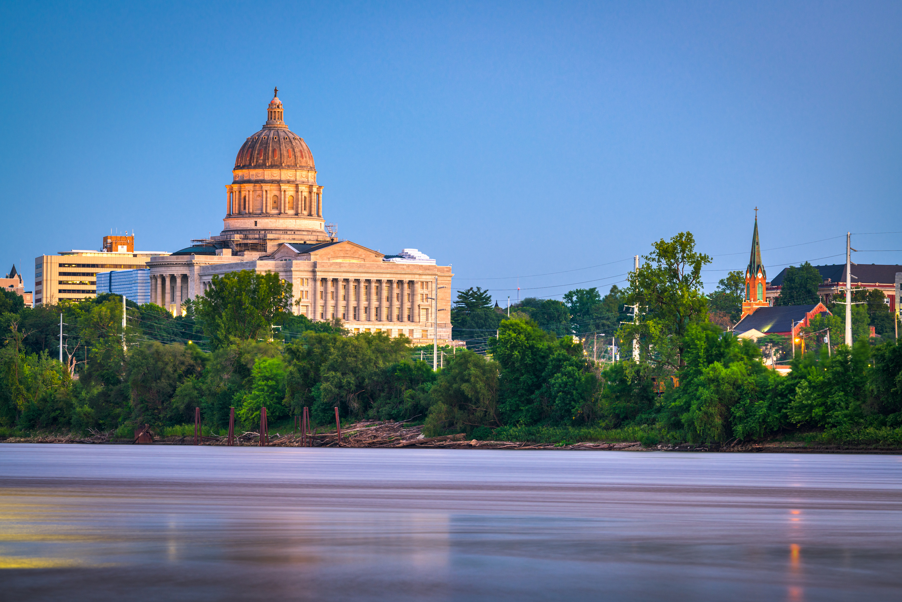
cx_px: 451
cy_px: 301
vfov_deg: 8.6
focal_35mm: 160
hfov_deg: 12.8
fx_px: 4009
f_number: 8
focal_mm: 160
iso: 64
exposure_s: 30
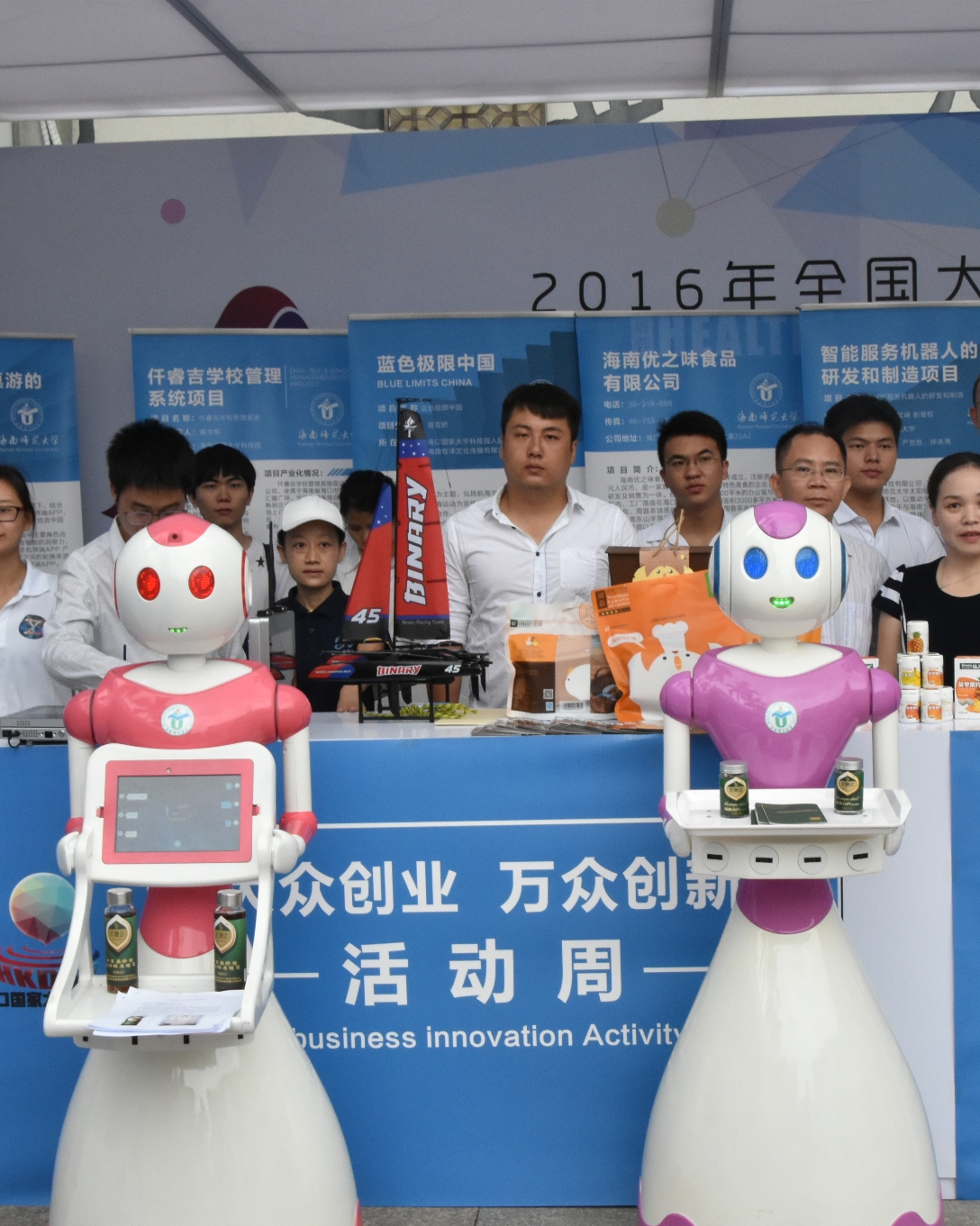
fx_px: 1850
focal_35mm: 51
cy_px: 615
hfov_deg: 29.6
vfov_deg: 36.7
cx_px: 596
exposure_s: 1/125
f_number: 14
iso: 2000
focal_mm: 24
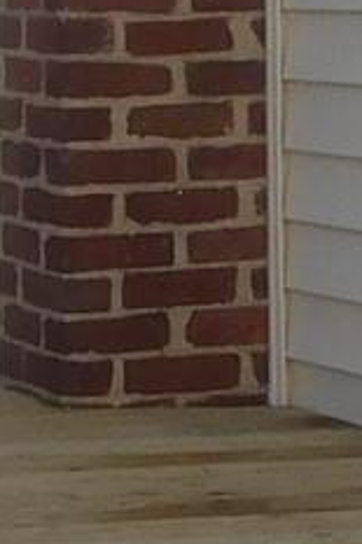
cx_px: -490
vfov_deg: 9.0
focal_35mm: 229
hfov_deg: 5.8
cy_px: 194
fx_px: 3459
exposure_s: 1/640
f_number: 3.4
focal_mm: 4.5
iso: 125
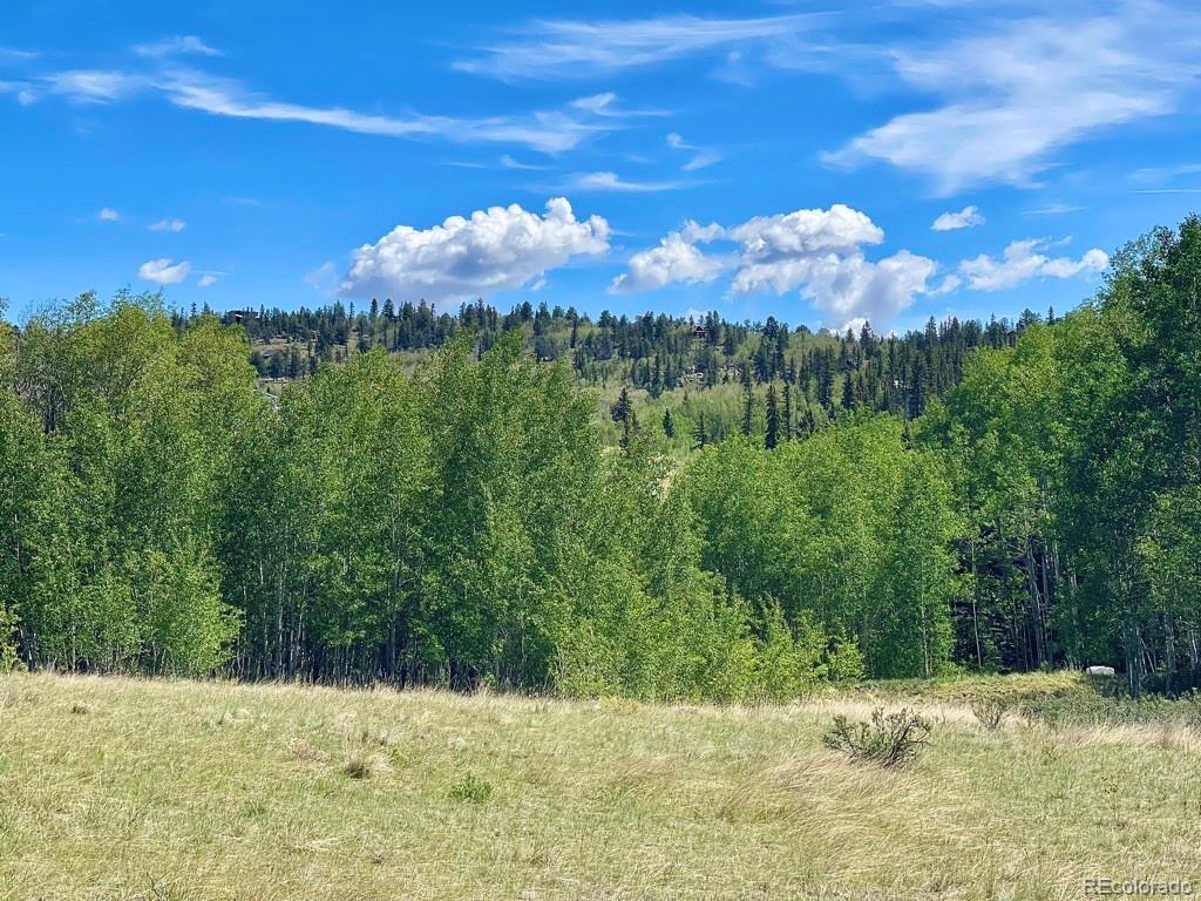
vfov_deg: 22.9
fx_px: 2220
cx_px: 600
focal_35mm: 64
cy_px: 450
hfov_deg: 30.3
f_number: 2.2
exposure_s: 1/1980
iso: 32
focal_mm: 7.5
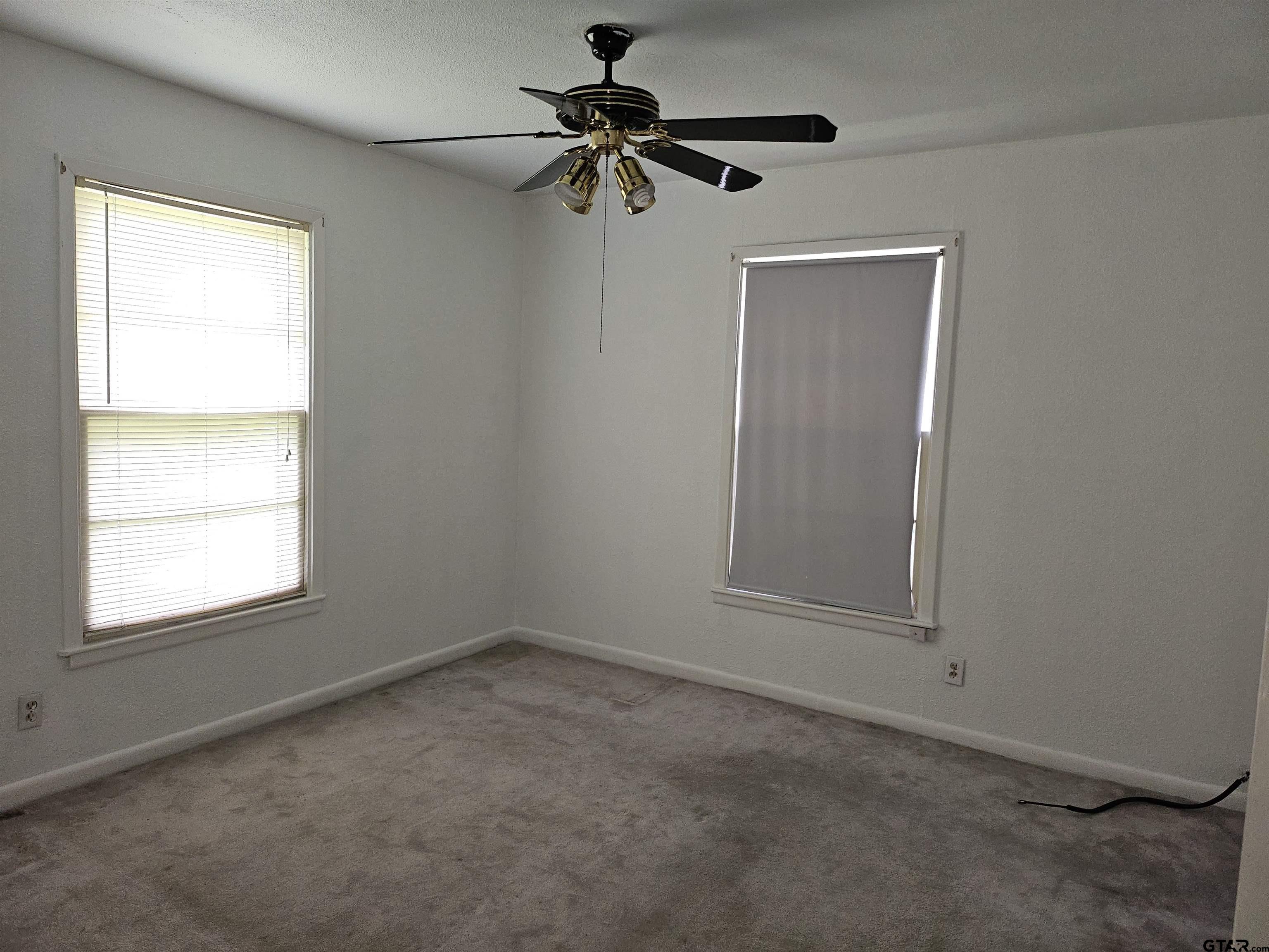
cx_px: 634
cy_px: 476
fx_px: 880
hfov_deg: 71.6
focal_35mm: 24
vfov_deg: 56.8
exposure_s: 1/60
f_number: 1.8
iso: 80
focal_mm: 5
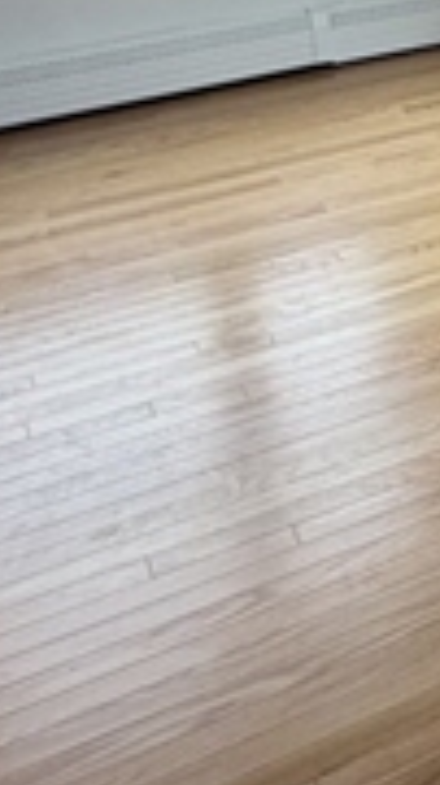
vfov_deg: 29.0
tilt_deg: -13.5
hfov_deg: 15.1
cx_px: 876
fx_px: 1351
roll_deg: -1.0
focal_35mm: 65
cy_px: -100
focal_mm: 2.22
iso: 100
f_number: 2.2
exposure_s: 1/121
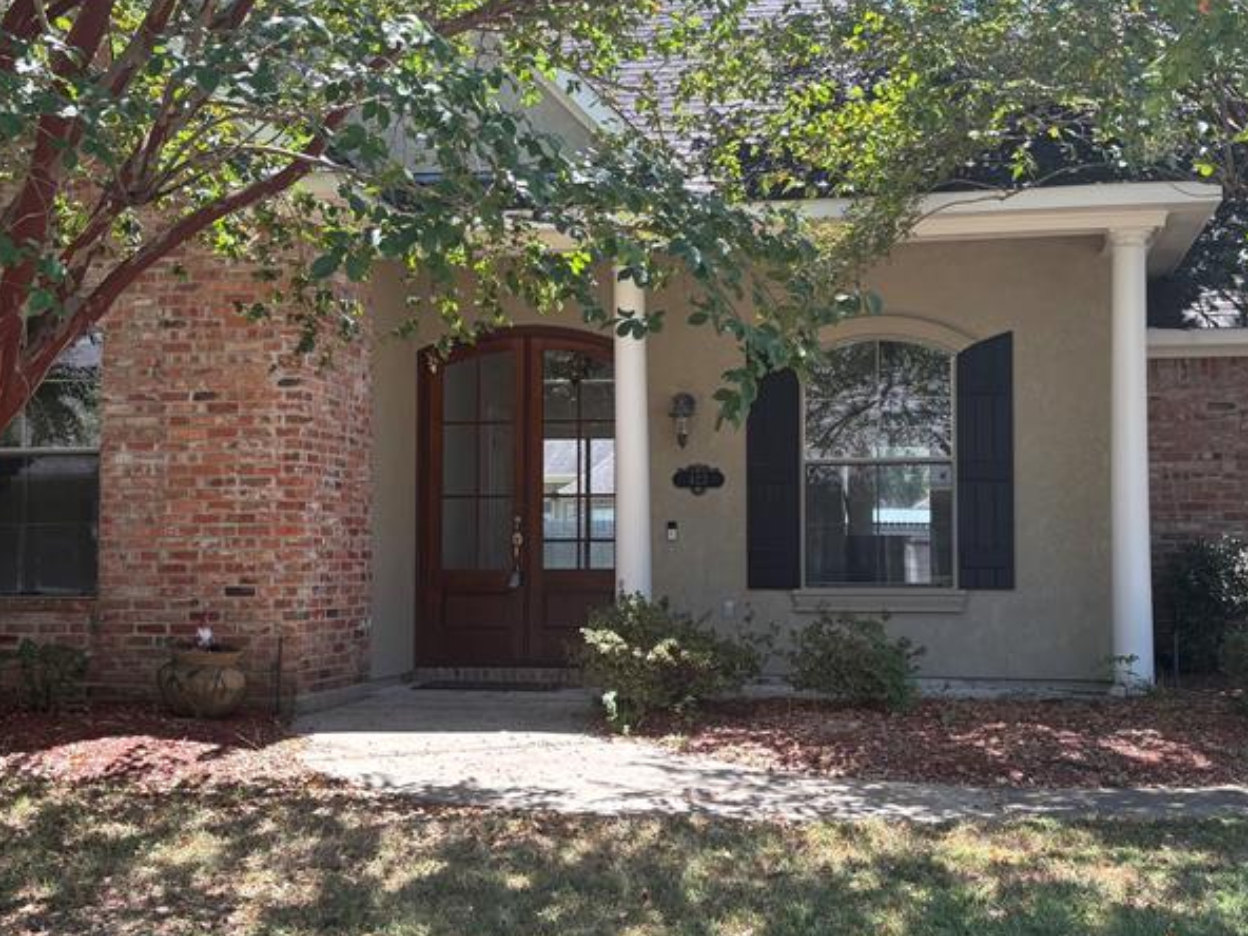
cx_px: 719
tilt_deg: +2.2
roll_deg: +0.2
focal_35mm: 45
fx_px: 1622
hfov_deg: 42.0
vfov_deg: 32.2
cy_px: 485
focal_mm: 5.96
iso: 64
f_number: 1.6
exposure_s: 1/586
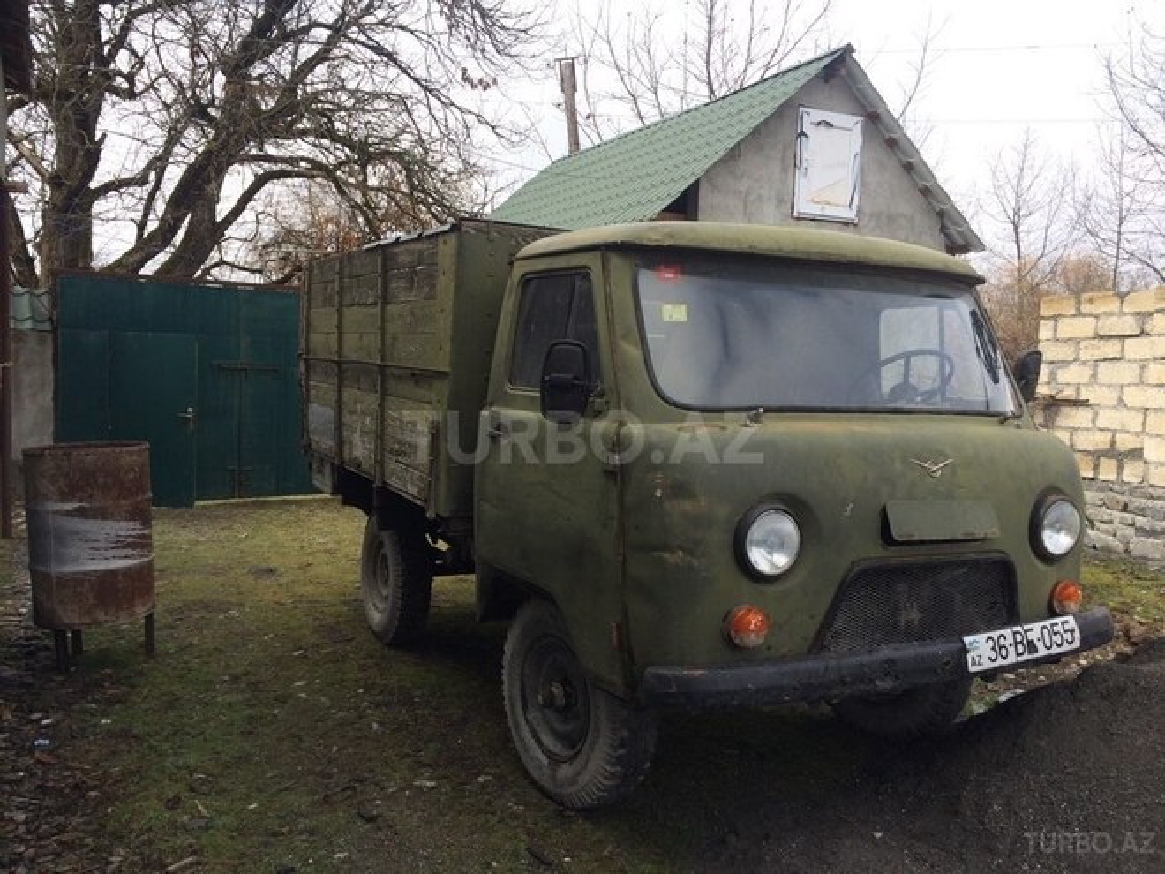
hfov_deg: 61.7
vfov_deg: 48.2
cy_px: 437
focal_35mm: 29
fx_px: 976
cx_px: 582
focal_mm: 4.15
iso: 32
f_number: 2.2
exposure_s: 1/570
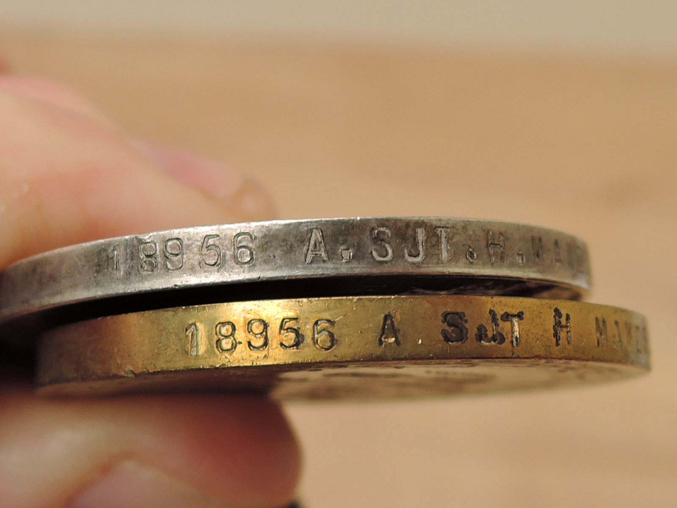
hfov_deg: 71.6
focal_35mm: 24
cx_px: 338
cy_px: 254
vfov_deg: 56.8
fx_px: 469
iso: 80
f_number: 2.8
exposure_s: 1/100
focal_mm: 5.1
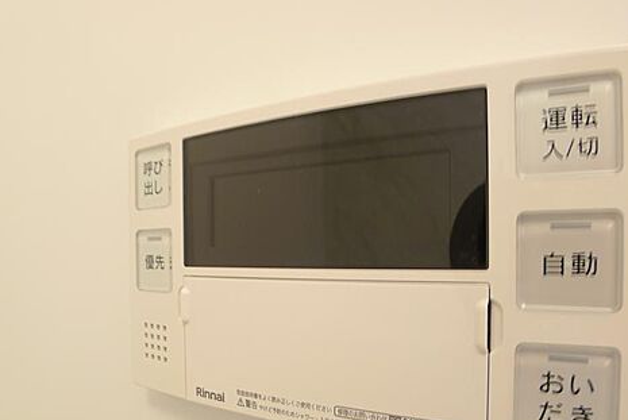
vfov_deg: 39.7
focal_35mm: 33
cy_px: 267
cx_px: 323
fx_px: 576
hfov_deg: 57.2
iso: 80
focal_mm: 5.1
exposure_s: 1/6
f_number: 2
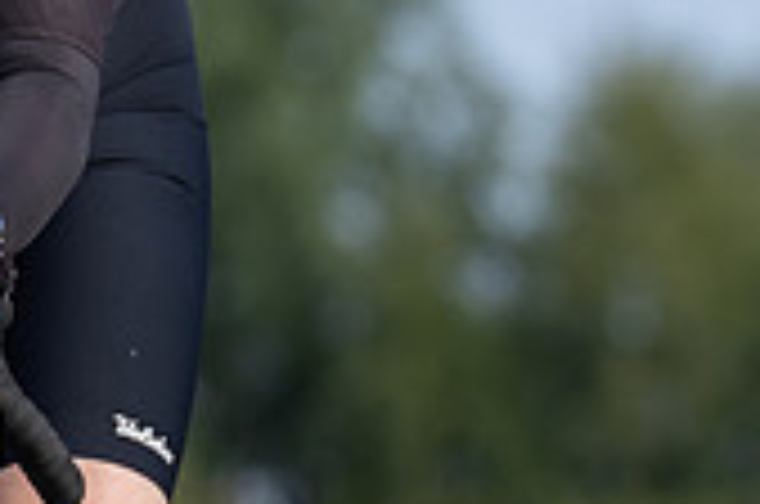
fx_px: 16773
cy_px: 10
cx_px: -169
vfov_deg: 1.7
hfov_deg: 2.6
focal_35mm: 796
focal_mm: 200
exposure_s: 1/800
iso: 250
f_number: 5
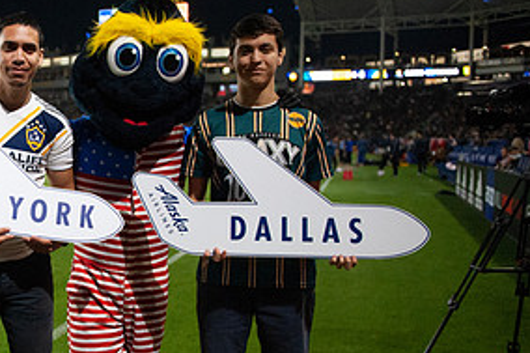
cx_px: -9
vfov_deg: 27.4
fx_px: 721
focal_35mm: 49
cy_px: 213
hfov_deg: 36.1
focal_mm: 24
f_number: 2.8
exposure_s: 1/3200
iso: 2500
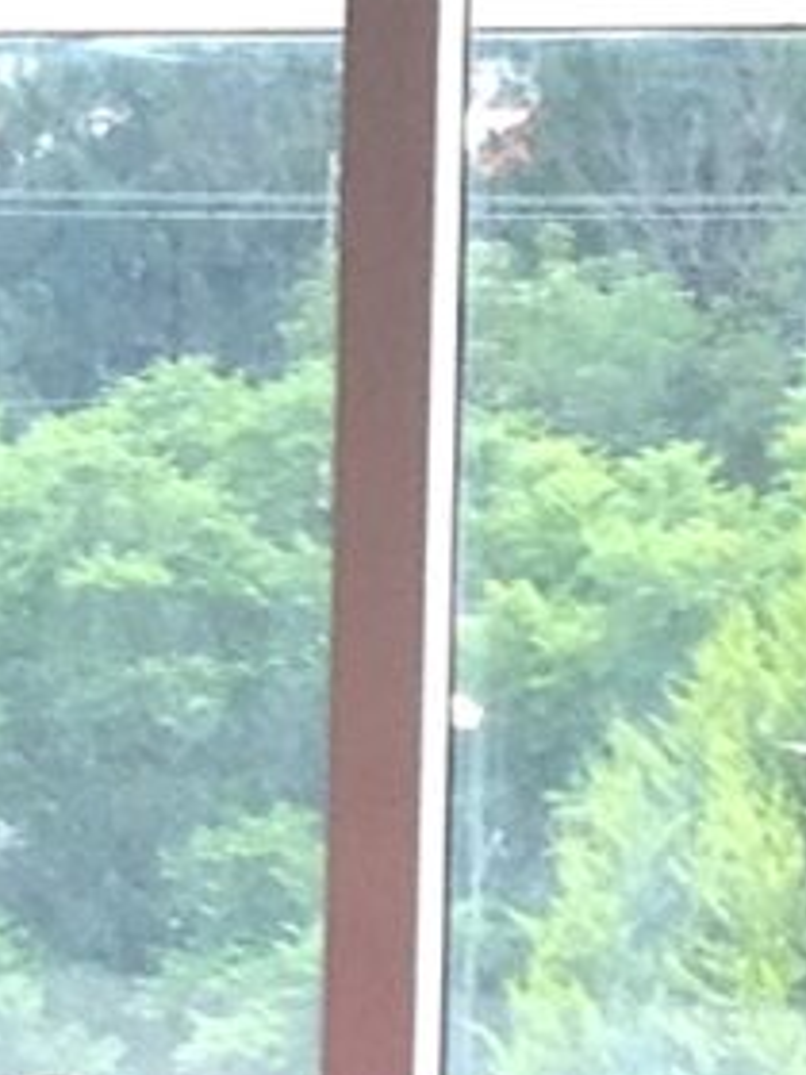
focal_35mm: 302
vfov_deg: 6.5
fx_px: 9376
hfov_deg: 4.7
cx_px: -1512
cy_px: 948
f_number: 2.4
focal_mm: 4.13
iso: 100
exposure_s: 1/120
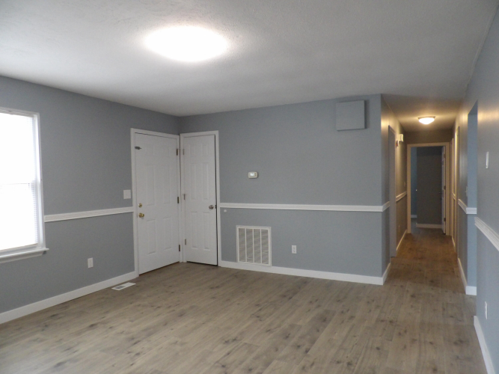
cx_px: 250
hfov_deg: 71.6
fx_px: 346
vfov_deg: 56.8
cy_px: 187
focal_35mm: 24
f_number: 2.8
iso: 643
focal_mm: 4.3
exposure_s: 1/60
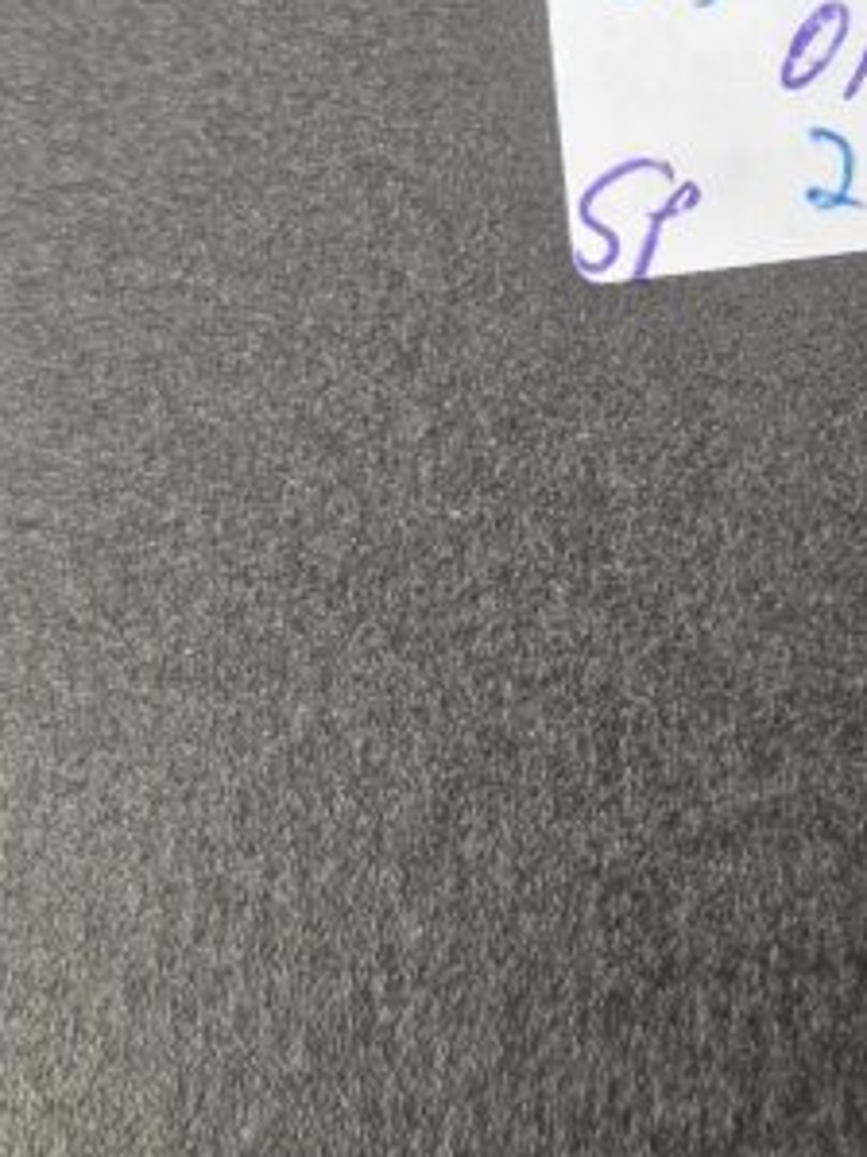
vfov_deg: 25.0
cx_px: 786
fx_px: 2573
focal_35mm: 77
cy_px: 282
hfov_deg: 18.8
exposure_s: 1/100
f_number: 1.8
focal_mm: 5.4
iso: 320
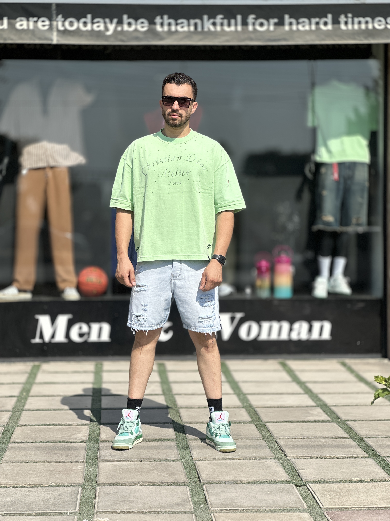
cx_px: 195
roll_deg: -0.3
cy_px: 260
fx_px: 1157
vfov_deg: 25.3
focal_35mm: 77
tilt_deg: -1.1
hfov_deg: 19.1
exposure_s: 1/1783
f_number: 2.8
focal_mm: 9
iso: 32
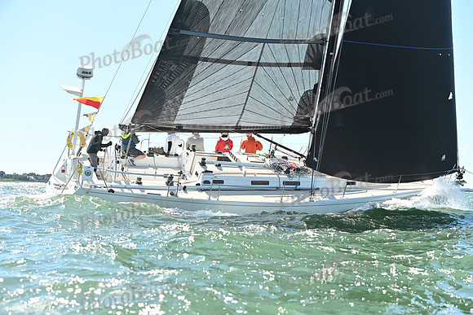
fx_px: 920
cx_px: 236
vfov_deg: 19.5
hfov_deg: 28.8
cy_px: 158
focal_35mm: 70
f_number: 5
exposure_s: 1/1250
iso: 320
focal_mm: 70
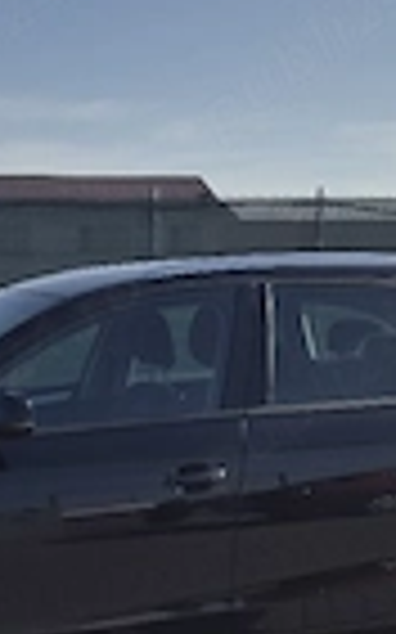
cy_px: 782
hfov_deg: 18.7
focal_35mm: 69
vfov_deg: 26.2
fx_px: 1193
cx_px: 86
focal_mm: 5.4
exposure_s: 1/2000
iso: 25
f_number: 1.8
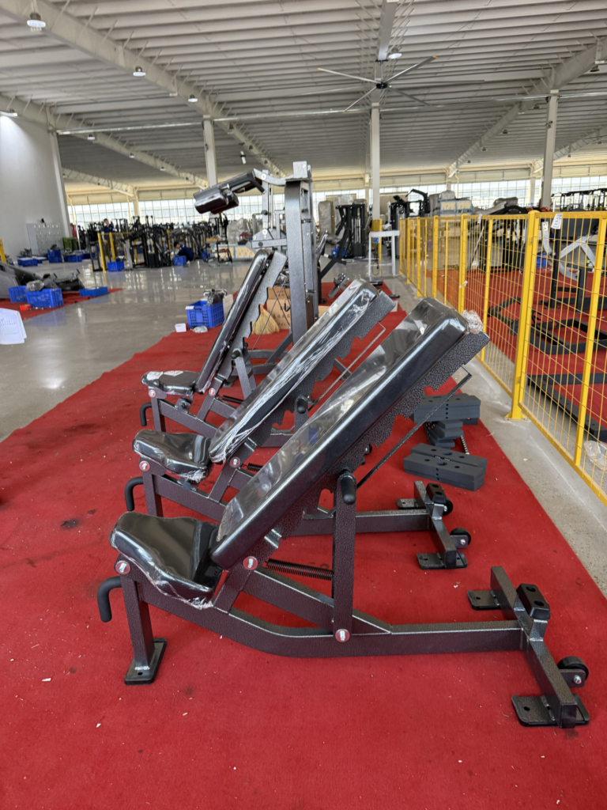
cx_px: 304
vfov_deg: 71.6
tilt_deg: -13.8
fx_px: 561
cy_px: 405
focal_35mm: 24
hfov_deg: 56.8
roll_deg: +3.3
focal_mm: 6.76
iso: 250
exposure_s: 1/60
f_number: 1.78
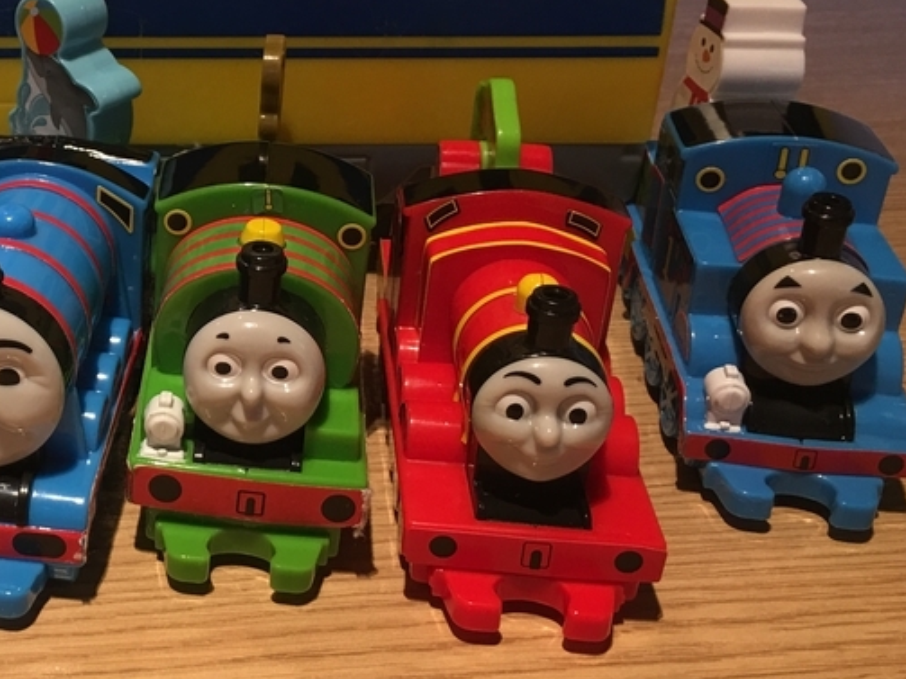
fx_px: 1544
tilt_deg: -25.9
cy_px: 249
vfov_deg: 24.7
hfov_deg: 31.0
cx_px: 63
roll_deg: -0.7
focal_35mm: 59
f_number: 2.2
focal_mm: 4.15
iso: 25
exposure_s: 1/15
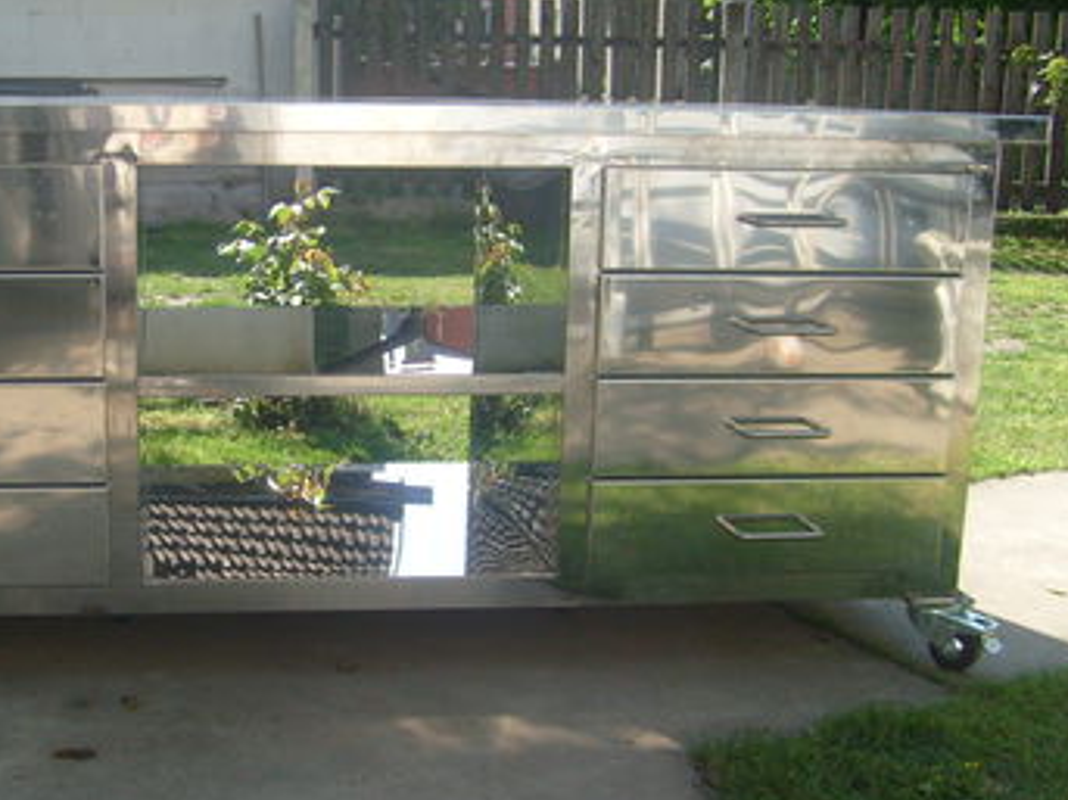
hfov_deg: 36.9
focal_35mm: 51
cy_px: 400
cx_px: 318
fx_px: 1573
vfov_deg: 28.5
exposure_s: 1/125
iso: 80
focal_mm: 5.8
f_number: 7.1
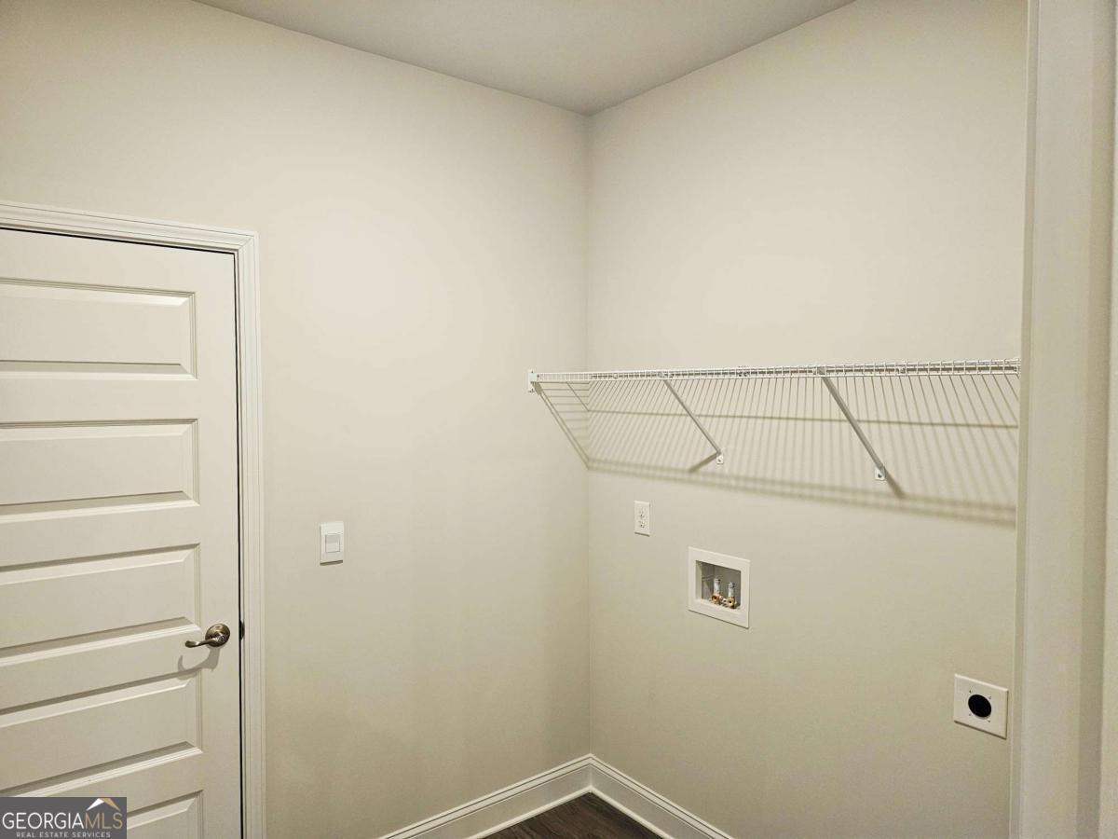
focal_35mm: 23
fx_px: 743
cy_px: 420
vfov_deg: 58.9
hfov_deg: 73.9
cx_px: 559
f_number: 1.7
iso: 400
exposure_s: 1/120
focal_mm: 6.3
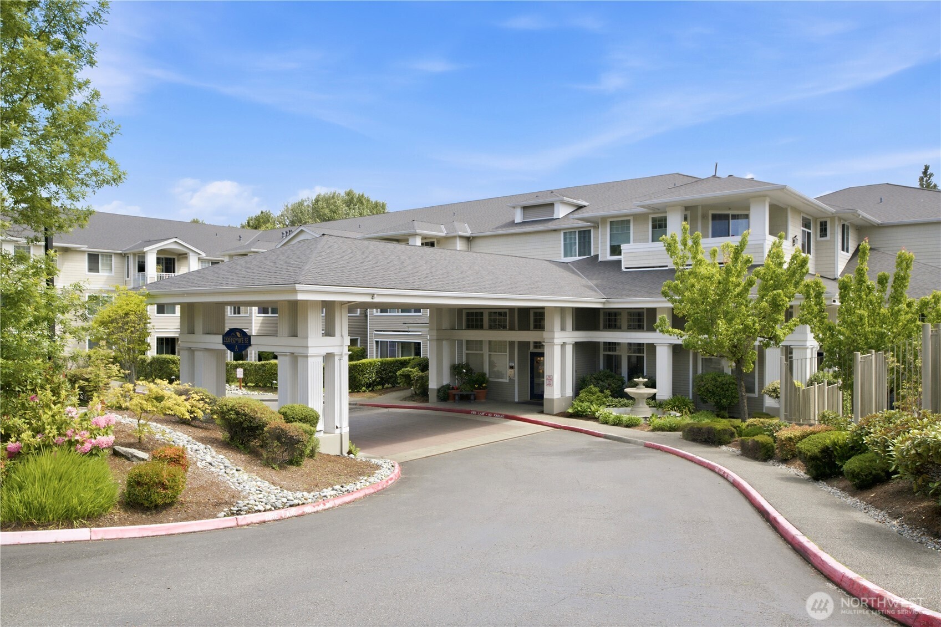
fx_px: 679
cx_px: 470
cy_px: 314
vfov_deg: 49.5
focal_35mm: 26
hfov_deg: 69.4
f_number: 9
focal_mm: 26
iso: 400
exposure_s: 1/125
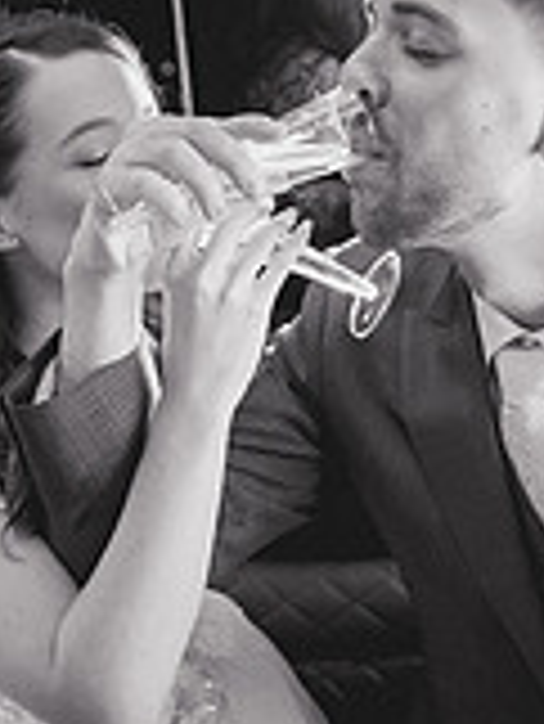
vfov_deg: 28.8
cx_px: 292
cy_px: 250
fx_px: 1402
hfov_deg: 22.0
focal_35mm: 67
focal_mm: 18
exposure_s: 1/125
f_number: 2.8
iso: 3200
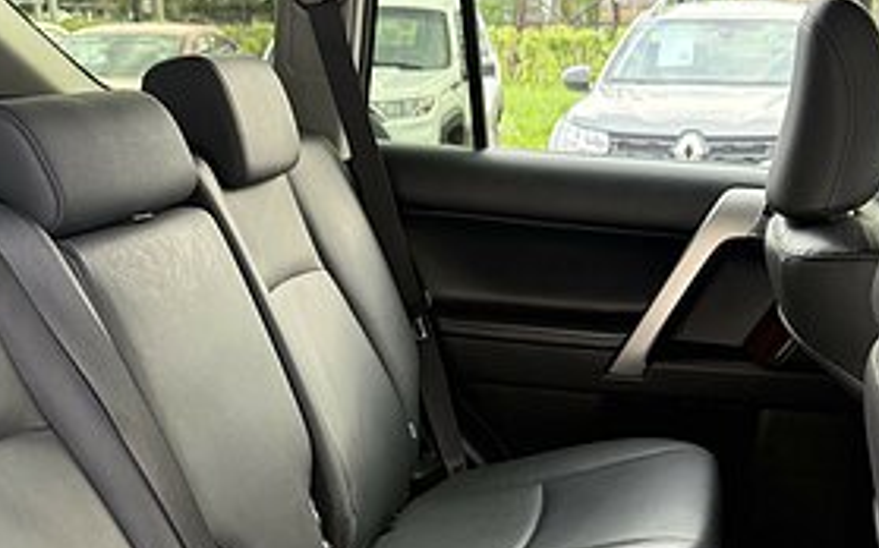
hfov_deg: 40.3
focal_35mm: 50
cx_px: 473
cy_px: 505
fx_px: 1197
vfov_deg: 24.9
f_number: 1.78
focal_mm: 6.76
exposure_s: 1/101
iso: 200
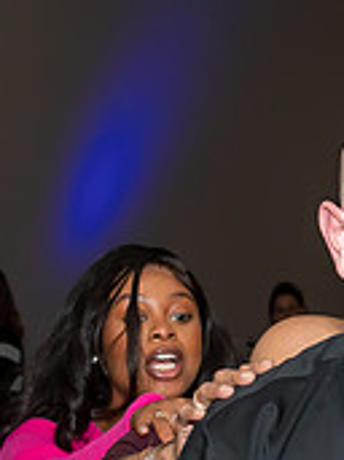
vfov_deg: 10.5
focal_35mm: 184
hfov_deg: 8.0
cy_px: 611
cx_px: 407
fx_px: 2441
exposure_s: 1/250
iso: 400
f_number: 5.6
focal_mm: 26
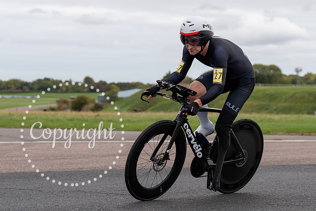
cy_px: 106
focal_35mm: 110
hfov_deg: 18.5
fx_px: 968
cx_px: 185
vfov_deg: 12.4
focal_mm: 70
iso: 125
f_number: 3.5
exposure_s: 1/1000
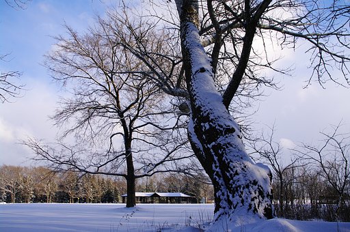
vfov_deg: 39.9
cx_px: 175
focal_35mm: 33
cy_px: 116
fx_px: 320
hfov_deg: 57.3
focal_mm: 22
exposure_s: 1/320
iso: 400
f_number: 7.1
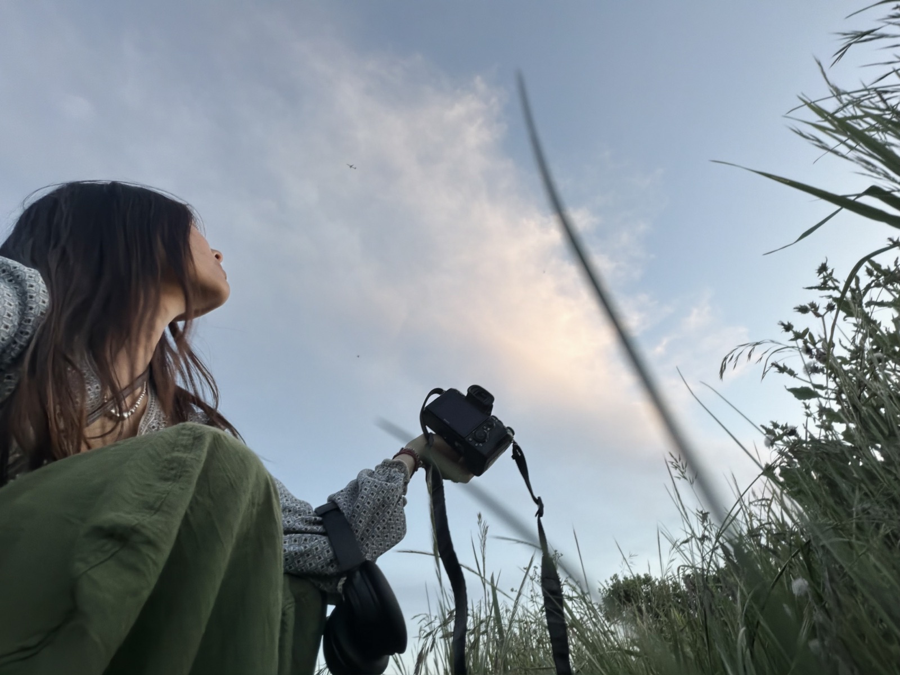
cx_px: 450
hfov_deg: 84.7
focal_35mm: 19
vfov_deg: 68.7
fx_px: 494
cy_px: 338
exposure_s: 1/121
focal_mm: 2.71
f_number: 1.9
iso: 125
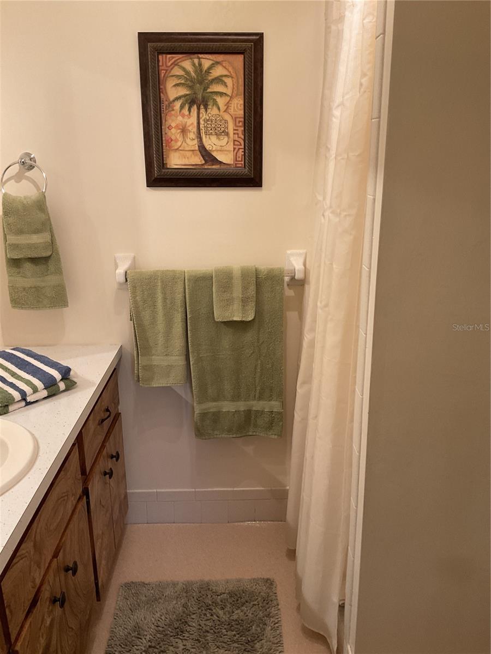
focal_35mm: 29
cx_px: 246
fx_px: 548
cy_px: 327
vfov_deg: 61.7
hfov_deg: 48.2
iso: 80
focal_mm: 3
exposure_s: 1/60
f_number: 1.8
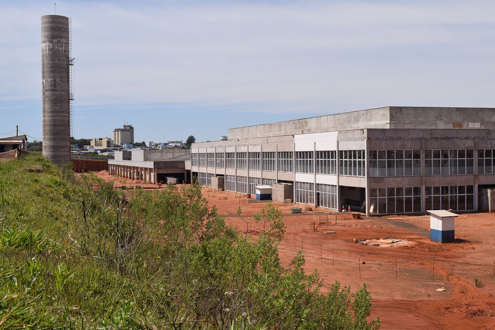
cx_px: 248
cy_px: 165
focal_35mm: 48
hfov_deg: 41.1
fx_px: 660
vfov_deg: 28.1
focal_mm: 32
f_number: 11
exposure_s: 1/500
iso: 200
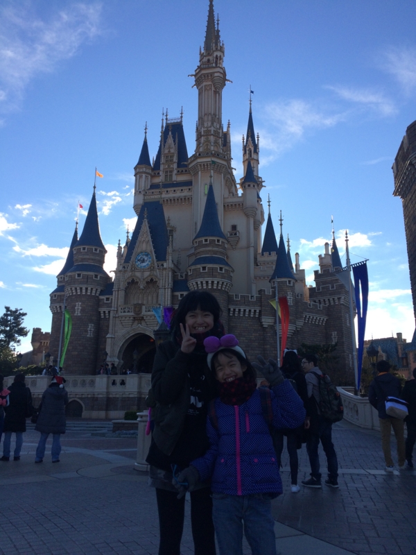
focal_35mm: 29
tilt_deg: +11.6
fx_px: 465
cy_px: 278
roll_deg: +1.1
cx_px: 208
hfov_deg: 48.2
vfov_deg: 61.7
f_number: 2.2
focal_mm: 4.15
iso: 32
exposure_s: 1/1786
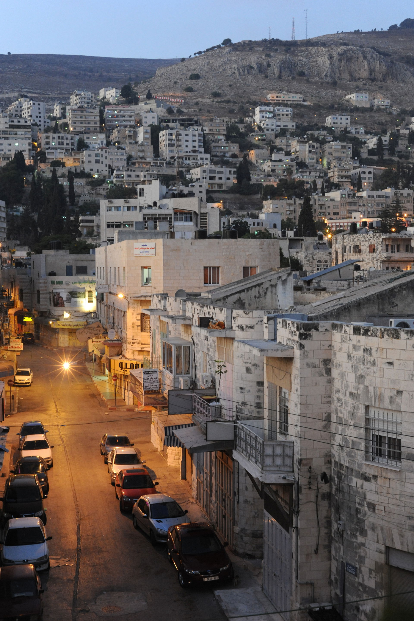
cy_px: 310
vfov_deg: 39.6
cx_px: 207
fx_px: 863
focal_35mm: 50
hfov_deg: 27.0
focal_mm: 50
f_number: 4.5
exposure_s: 1/50
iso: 3200
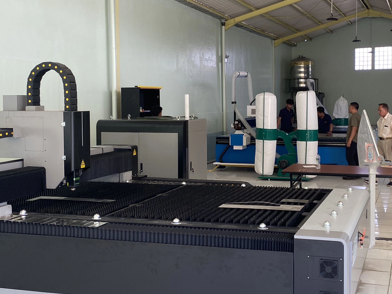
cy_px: 113
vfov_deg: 32.1
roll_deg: -0.9
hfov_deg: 41.1
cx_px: 284
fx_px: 510
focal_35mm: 45
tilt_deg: -2.3
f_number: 1.8
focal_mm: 4.25
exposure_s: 1/121
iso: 80
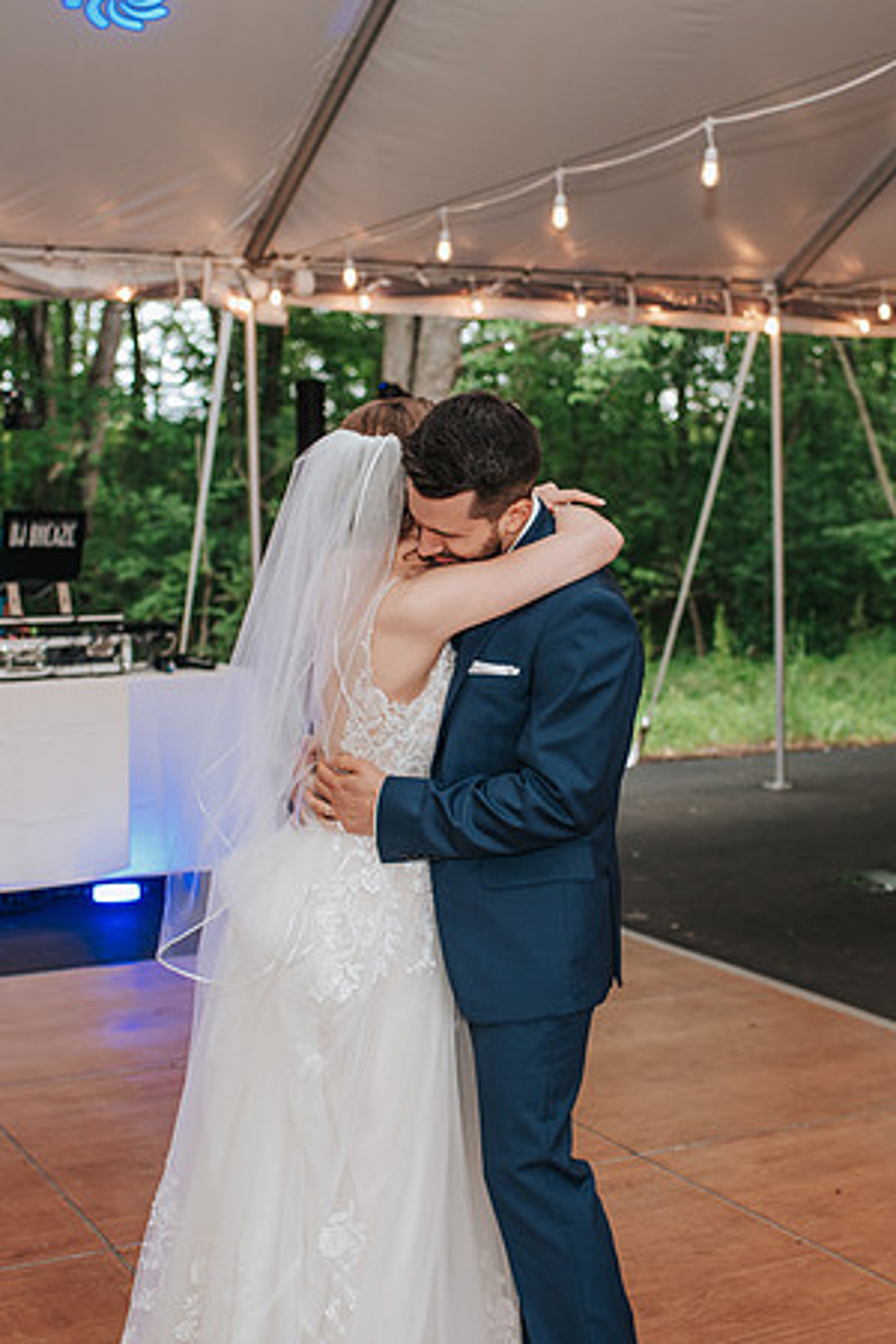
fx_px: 1958
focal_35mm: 52
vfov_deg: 37.9
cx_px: 480
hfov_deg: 25.8
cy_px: 672
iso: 450
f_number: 2.8
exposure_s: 1/125
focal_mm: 35
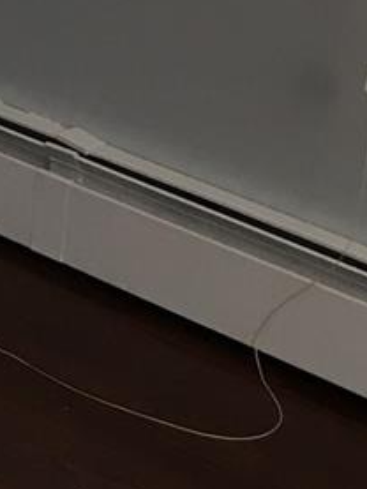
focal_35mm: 161
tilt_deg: -11.6
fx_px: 2274
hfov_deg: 8.4
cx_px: -547
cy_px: -207
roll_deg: -0.6
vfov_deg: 11.8
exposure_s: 1/40
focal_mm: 4.15
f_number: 2.2
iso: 25
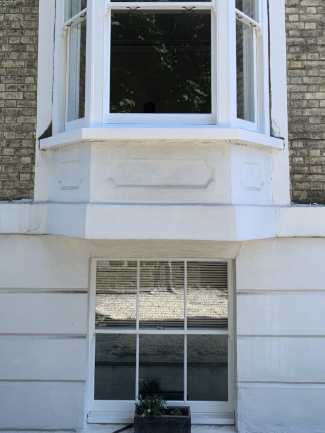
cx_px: 158
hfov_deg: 38.7
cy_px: 147
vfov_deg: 49.3
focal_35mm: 37
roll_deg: -0.3
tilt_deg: +7.5
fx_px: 463
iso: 25
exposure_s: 1/537
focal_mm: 4.25
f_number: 1.8
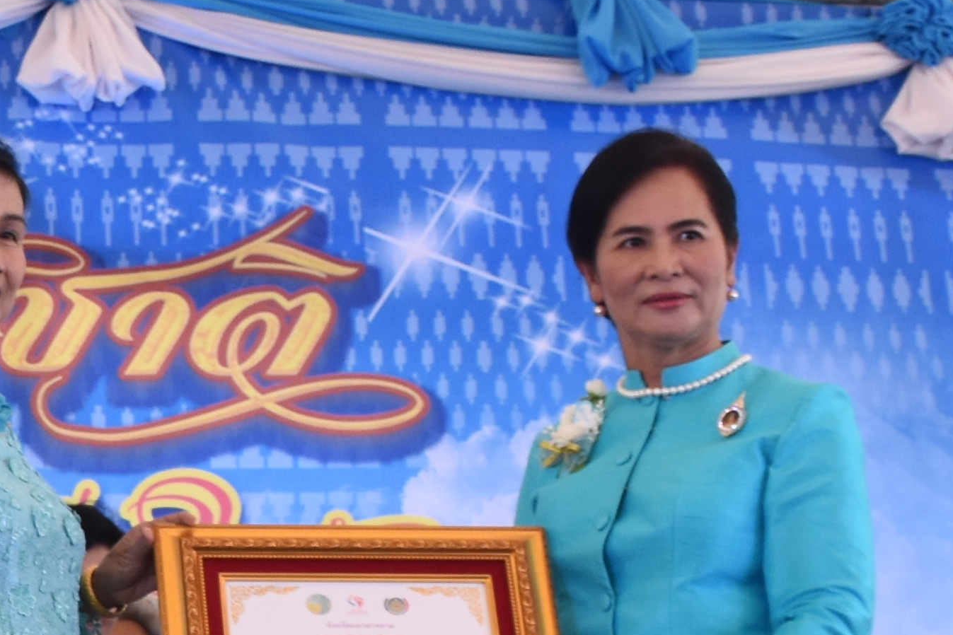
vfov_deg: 9.2
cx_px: -346
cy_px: 736
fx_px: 3891
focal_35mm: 147
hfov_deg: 13.4
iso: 400
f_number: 7.1
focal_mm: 22
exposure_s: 1/200
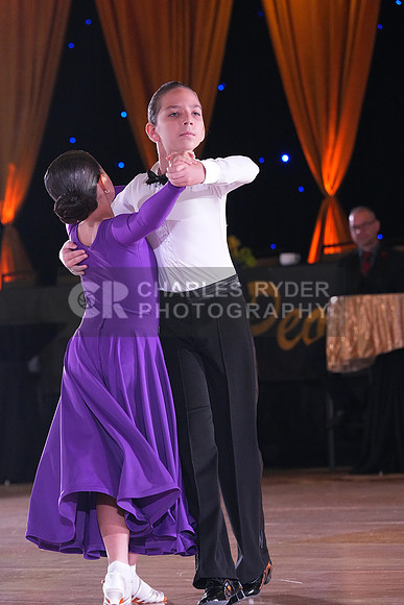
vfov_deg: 13.4
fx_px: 2574
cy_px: 302
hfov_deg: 9.0
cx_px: 202
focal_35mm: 153
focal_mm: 153
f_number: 5.6
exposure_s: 1/400
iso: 8000
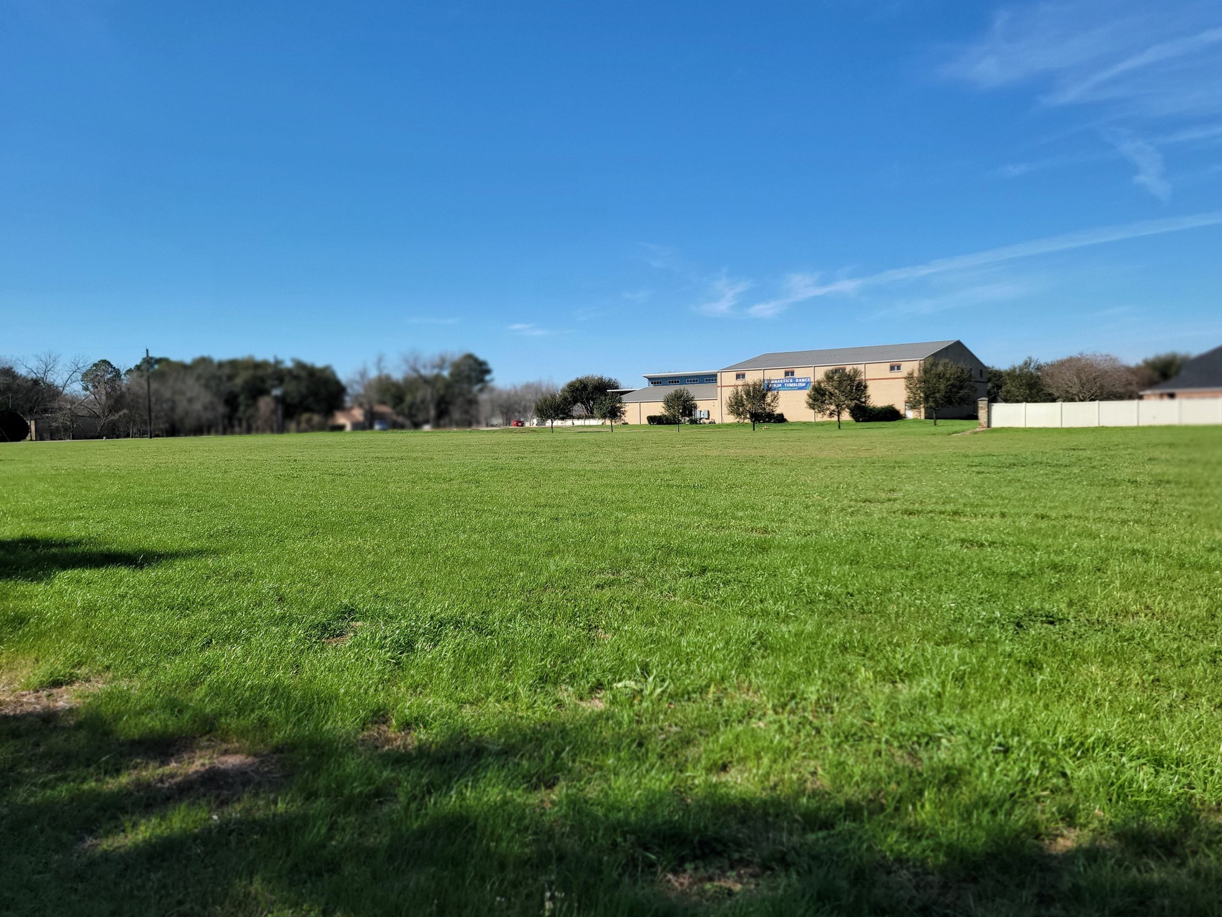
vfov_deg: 54.9
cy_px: 451
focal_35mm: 25
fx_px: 883
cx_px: 616
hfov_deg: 69.4
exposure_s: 1/1208
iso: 16
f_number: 1.8
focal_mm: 6.7
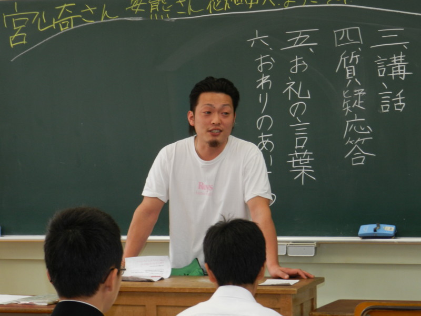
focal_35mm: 130
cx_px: 210
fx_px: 1581
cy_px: 158
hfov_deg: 15.2
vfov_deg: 11.4
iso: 200
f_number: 5
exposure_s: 1/30
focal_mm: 23.1
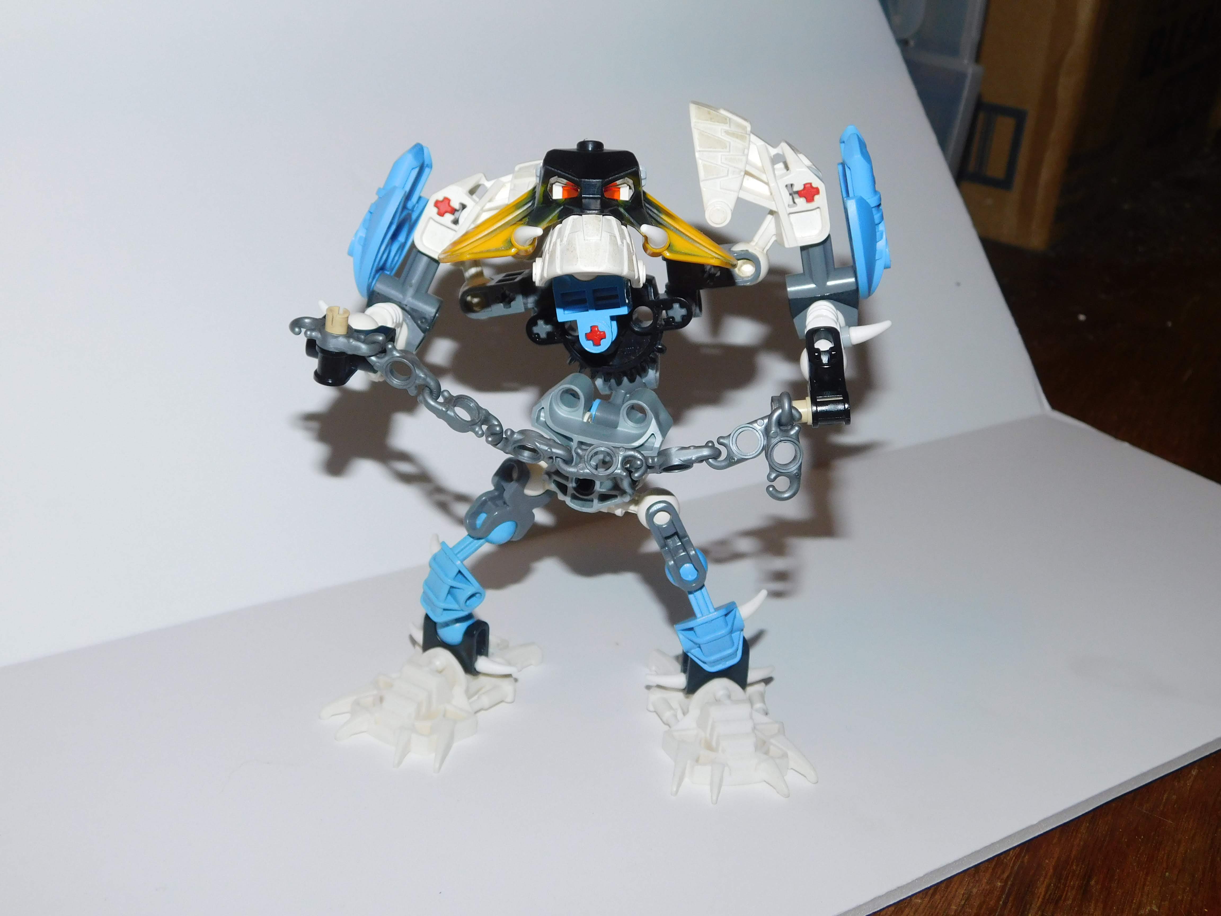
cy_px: 458
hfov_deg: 42.1
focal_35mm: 45
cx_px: 610
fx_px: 1587
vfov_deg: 32.2
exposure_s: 1/30
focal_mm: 8
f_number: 3.7
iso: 200
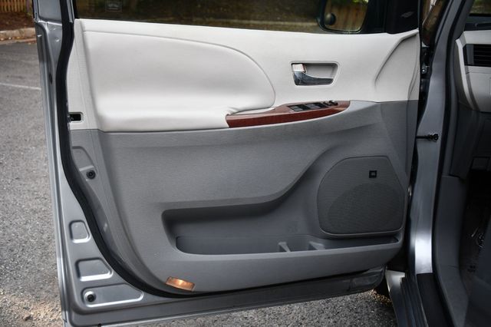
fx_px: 504
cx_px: 246
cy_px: 164
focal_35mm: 37
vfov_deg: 35.9
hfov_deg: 51.9
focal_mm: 25
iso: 400
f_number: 4
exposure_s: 1/250
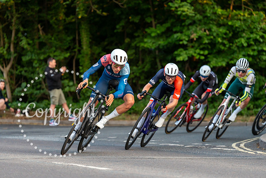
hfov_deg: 12.4
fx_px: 1219
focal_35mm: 165
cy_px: 89
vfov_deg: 8.3
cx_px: 133
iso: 1000
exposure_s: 1/800
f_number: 3.5
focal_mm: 165
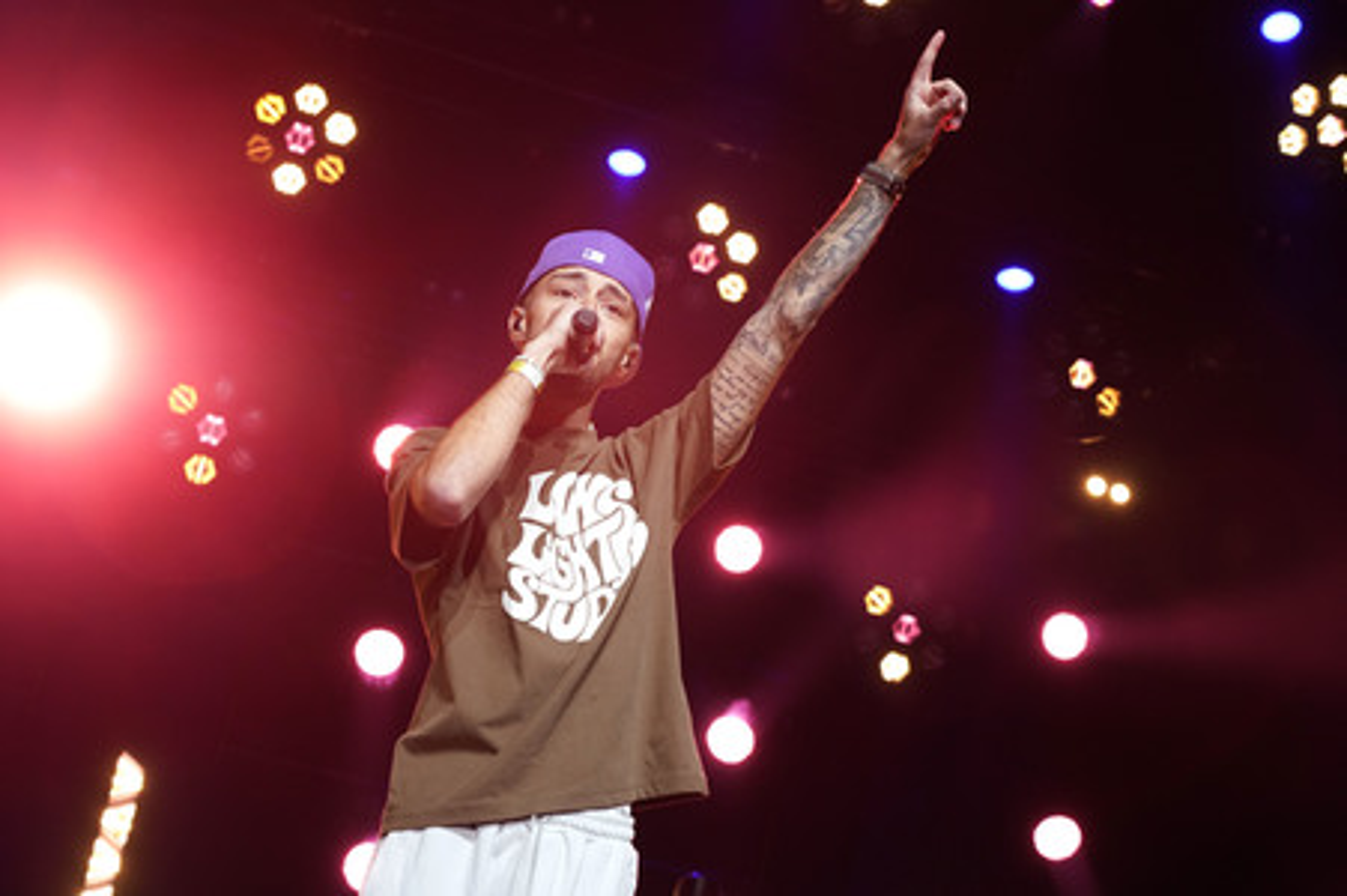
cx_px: 674
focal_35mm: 63
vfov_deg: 21.5
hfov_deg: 31.9
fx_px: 2355
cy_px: 448
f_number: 7.1
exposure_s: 1/250
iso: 2000
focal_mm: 63
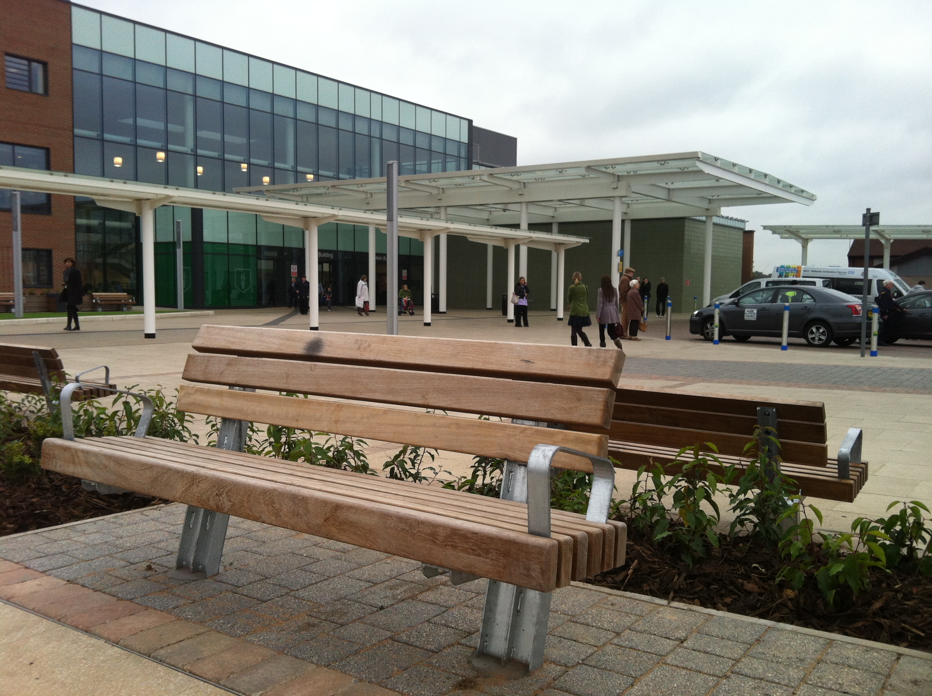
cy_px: 348
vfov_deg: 40.6
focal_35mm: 35
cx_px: 466
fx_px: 941
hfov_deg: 52.7
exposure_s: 1/120
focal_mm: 3.85
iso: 80
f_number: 2.8
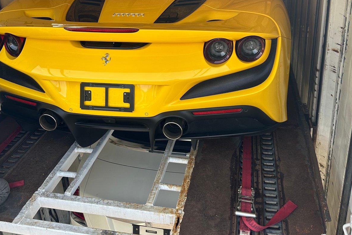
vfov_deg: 37.8
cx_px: 174
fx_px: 332
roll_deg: -0.5
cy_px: 57
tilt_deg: -21.5
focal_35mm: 34
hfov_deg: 55.8
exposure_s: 1/667
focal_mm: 6.86
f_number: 1.78
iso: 80
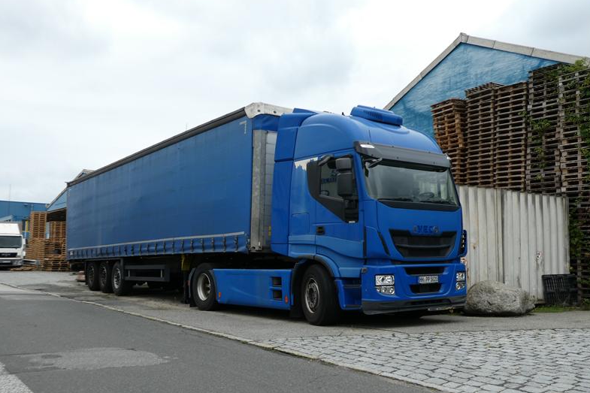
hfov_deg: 54.4
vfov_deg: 37.8
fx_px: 573
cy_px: 217
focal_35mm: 35
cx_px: 298
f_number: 3.6
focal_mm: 5.8
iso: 80
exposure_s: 1/320
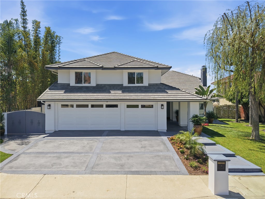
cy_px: 100
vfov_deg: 56.8
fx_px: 184
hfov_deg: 71.6
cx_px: 132
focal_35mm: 24
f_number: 1.8
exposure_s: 1/1500
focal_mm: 8.7
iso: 240
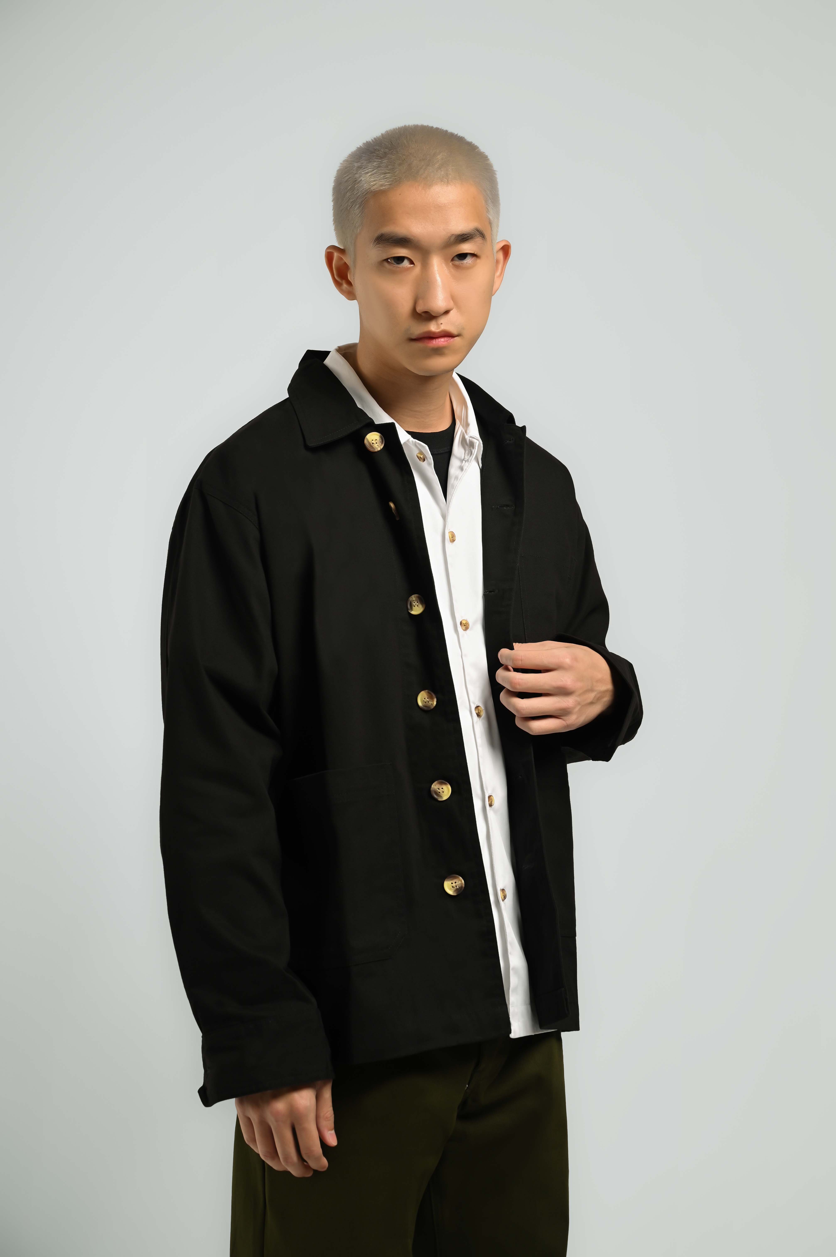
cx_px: 418
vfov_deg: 28.9
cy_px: 628
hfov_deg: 19.4
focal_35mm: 70
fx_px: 2441
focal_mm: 70
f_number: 7.1
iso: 200
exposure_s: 1/160
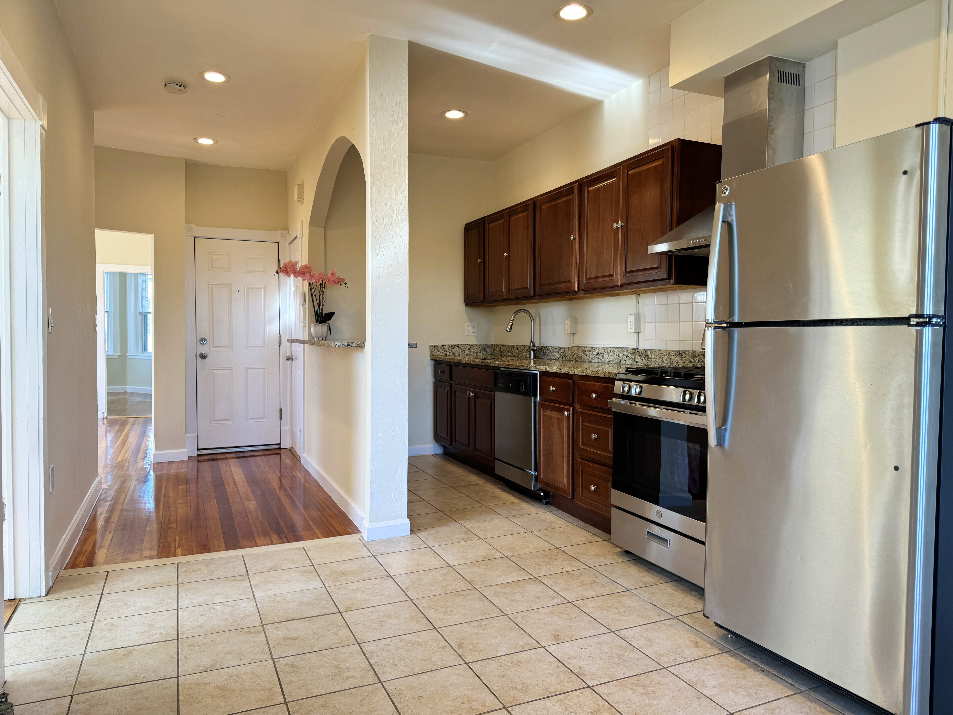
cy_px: 358
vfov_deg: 56.8
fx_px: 661
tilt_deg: -2.3
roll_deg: -0.6
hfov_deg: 71.6
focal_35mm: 24
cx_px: 476
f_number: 1.78
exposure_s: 1/120
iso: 80
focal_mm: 6.86
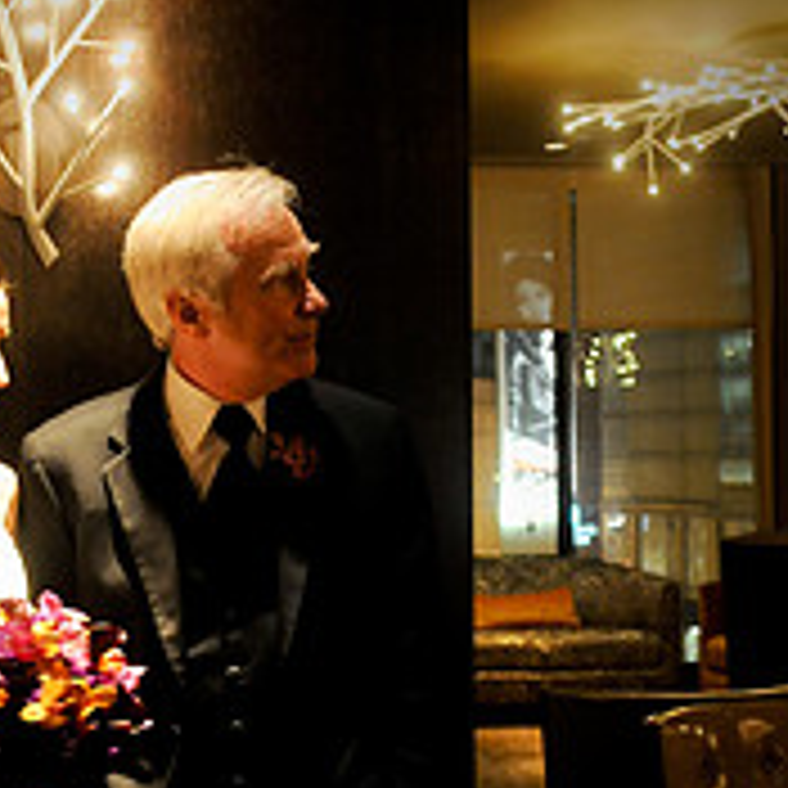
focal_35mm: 72
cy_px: 815
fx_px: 1854
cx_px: 241
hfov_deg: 23.8
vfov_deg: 22.9
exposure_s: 1/10
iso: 800
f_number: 3.2
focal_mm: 22
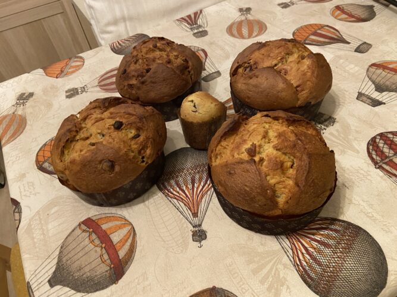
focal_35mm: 26
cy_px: 148
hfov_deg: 67.3
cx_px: 198
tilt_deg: -48.1
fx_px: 298
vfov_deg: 53.0
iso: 400
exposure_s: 1/33
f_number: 1.8
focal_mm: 4.25
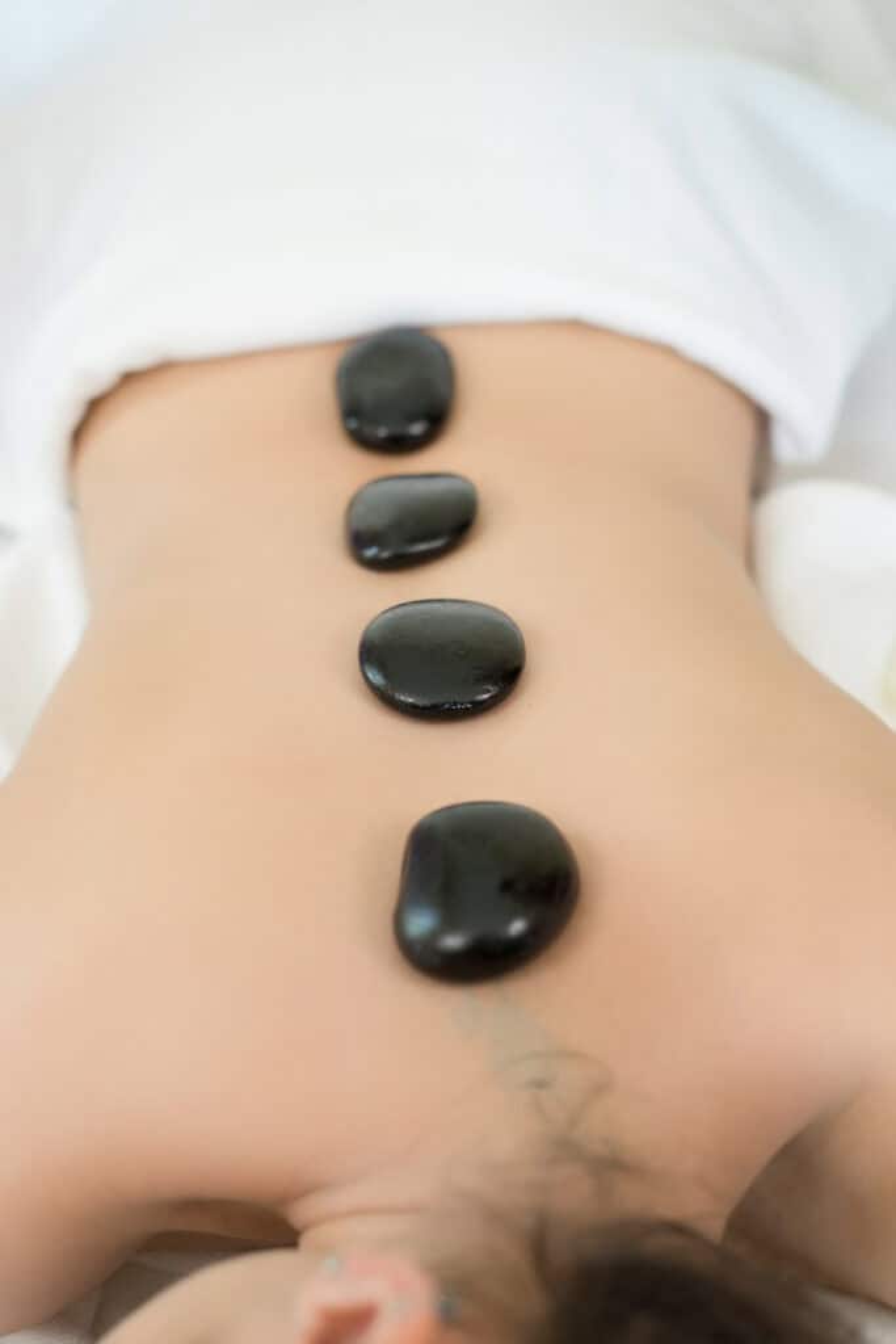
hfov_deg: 27.0
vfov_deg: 39.6
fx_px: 1866
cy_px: 672
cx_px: 448
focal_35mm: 50
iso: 400
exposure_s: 1/100
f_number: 3.5
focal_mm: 50
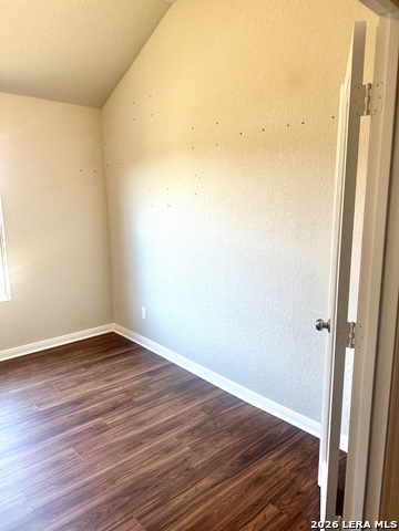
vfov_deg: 71.6
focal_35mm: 24
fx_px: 369
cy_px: 266
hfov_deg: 56.8
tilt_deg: -10.2
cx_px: 200
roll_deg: -1.0
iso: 160
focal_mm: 6.76
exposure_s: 1/120
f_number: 1.78
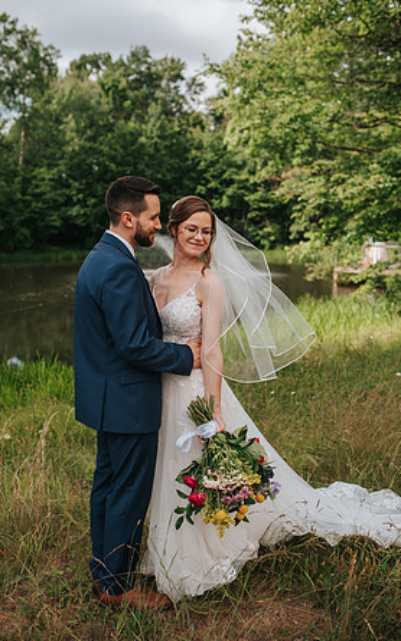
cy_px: 320
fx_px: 630
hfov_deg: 35.3
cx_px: 195
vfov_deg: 54.0
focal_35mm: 36
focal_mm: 35
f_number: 2.8
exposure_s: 1/2000
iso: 160
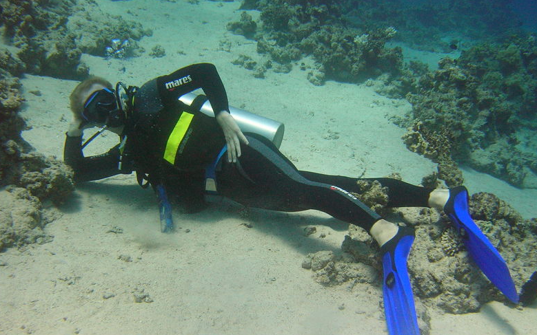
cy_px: 187
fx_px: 542
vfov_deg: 34.4
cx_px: 266
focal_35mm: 37
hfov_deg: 52.7
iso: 50
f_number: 4.9
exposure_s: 1/242
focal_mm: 5.7
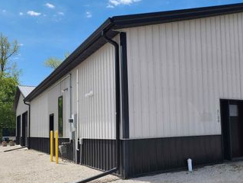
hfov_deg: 50.1
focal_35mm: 36
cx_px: 168
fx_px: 253
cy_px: 113
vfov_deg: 39.5
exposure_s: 1/1449
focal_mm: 6.4
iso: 12
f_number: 1.8
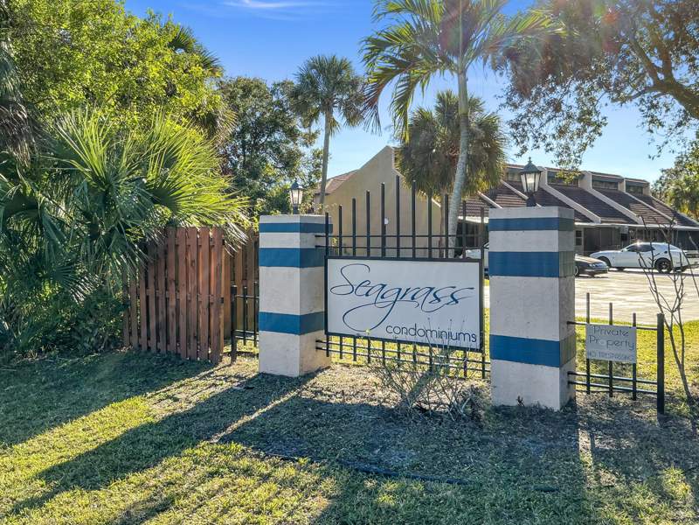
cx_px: 350
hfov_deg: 63.4
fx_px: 565
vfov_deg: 49.7
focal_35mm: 28
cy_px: 262
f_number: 1.8
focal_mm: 3
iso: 25
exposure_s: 1/750
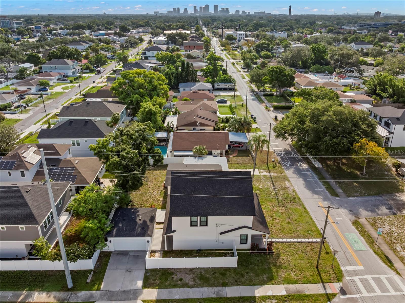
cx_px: 202
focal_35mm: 24
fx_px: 281
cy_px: 152
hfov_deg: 71.6
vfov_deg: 56.7
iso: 200
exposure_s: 1/500
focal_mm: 12.29
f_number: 8
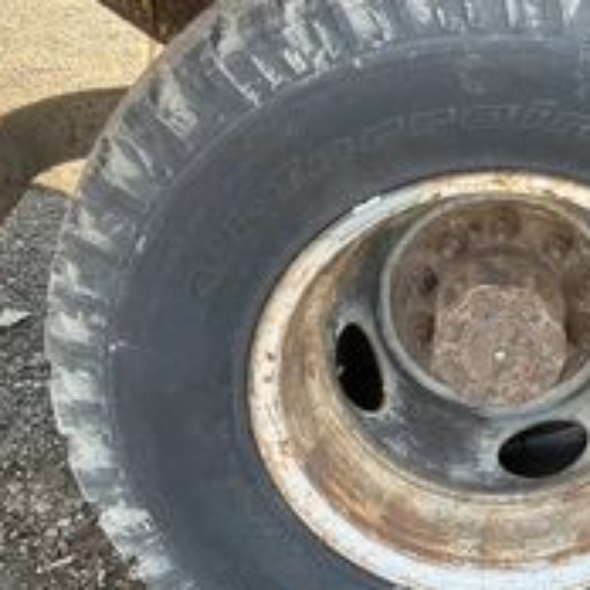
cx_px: 526
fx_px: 1138
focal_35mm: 59
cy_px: 346
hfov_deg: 28.0
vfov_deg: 29.0
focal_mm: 3
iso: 40
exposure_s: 1/122
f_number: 1.8
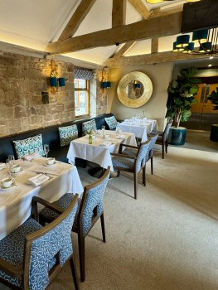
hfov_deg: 77.9
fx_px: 134
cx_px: 97
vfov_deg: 94.3
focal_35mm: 16
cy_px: 136
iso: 320
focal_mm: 2.22
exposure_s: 1/100
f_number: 2.2
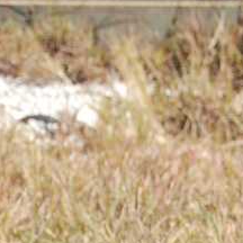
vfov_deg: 4.9
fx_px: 2804
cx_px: 151
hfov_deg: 5.0
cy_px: 373
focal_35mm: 353
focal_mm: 50
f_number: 6.3
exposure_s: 1/250
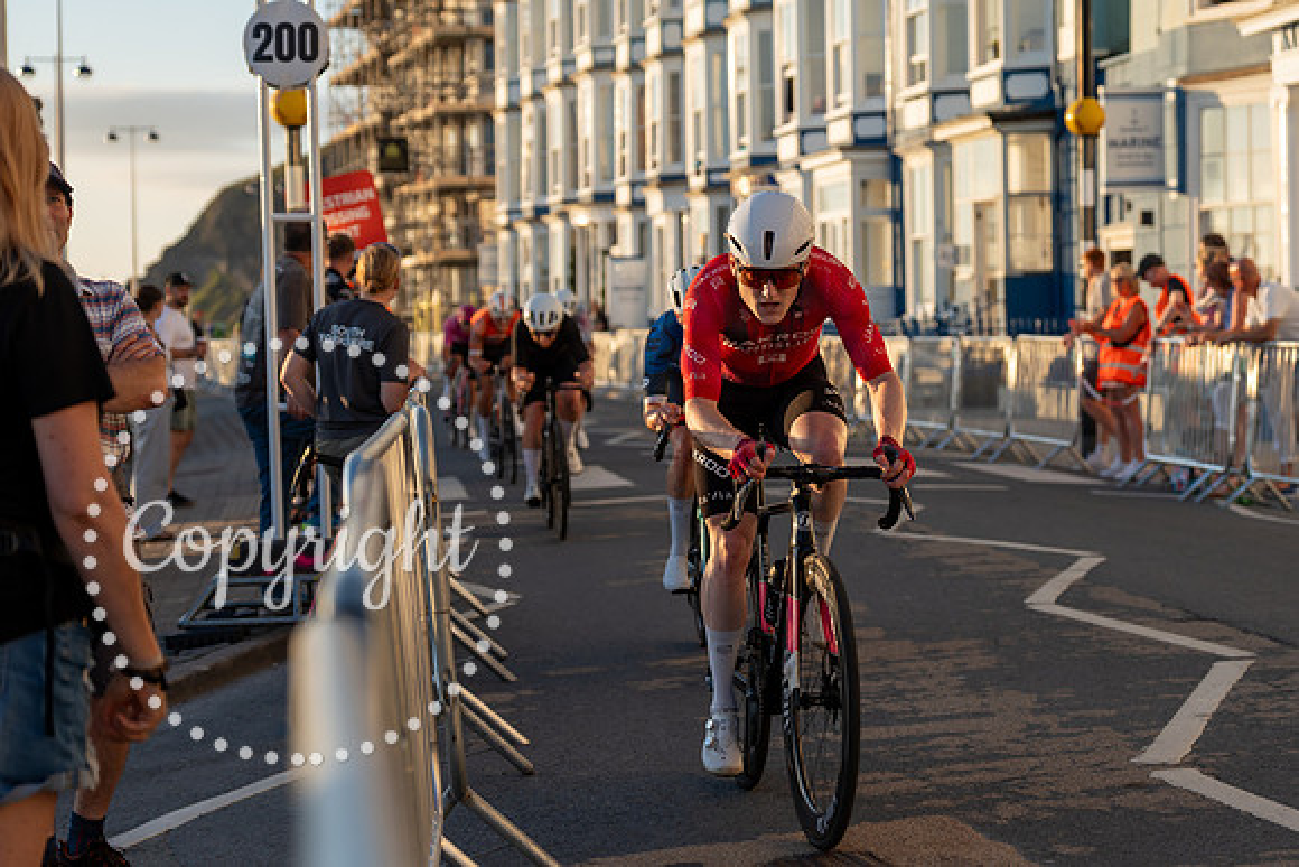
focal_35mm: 78
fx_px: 2832
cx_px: 703
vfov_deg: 17.4
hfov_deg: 25.8
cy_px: 438
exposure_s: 1/1000
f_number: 3.5
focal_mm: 70
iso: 200
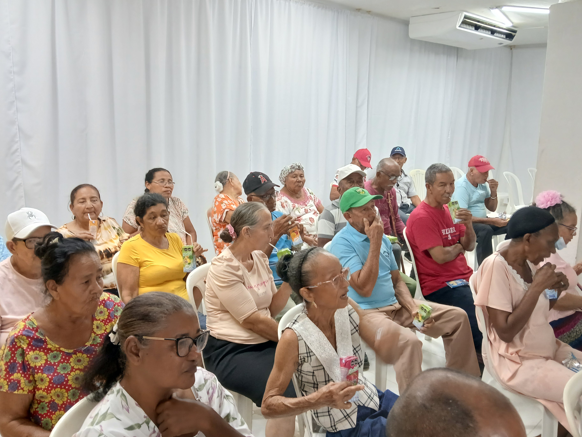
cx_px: 289
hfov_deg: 61.7
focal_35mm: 29
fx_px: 488
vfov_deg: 48.2
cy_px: 209
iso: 250
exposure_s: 1/30
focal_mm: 3.98
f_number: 1.8
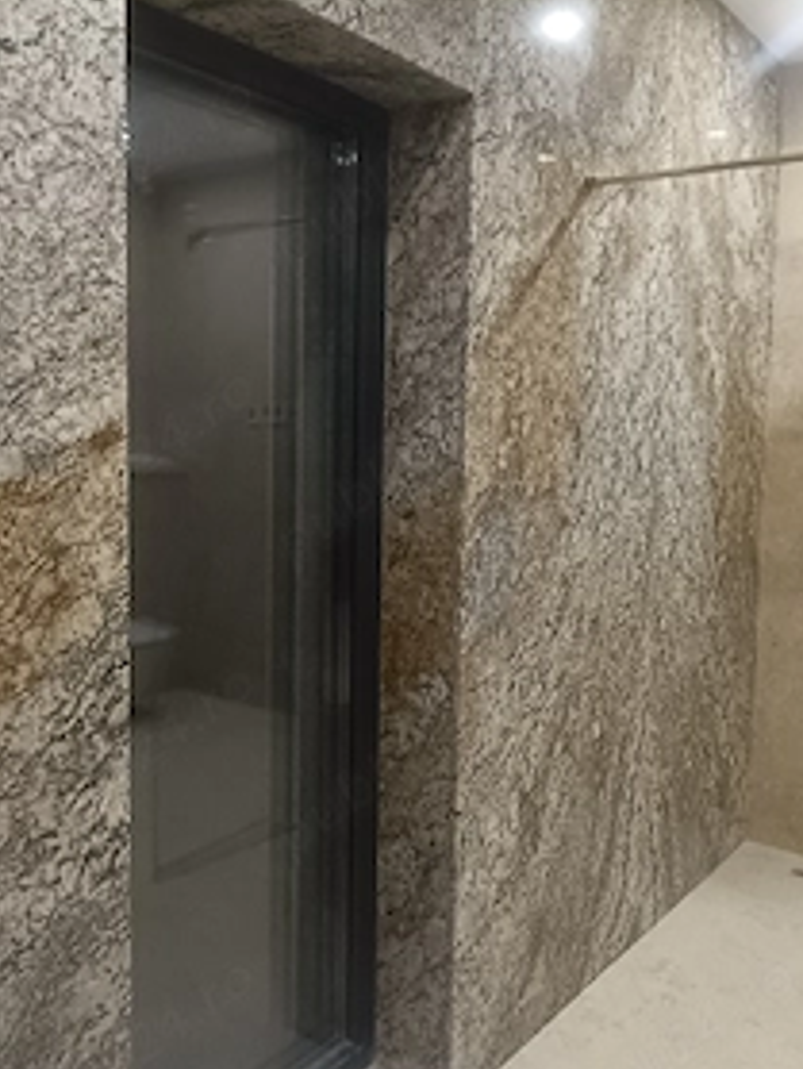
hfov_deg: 57.7
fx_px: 710
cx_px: 534
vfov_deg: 73.9
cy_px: 531
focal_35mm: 23
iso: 334
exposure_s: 1/50
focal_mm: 1.66
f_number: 2.2
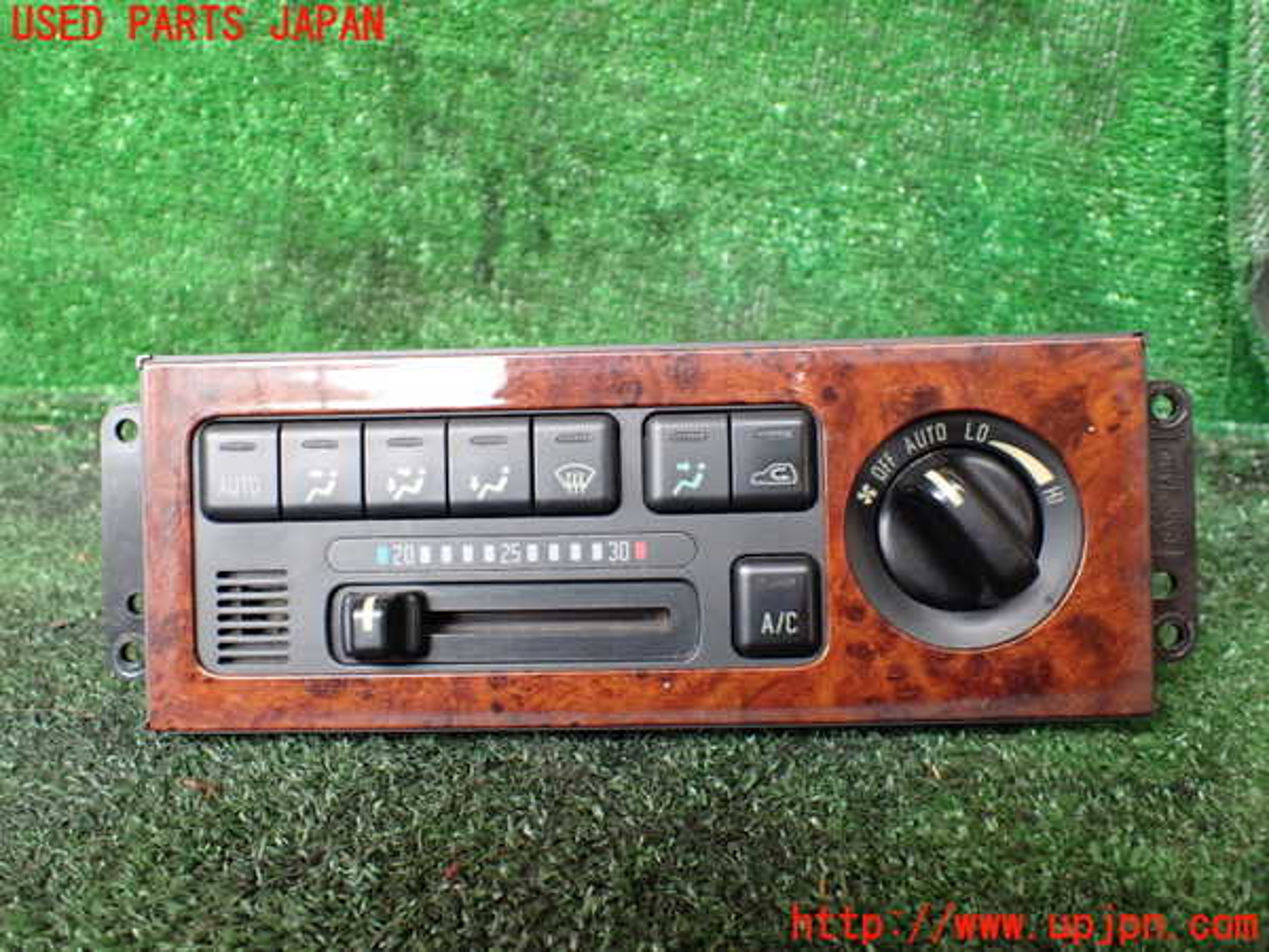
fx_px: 1100
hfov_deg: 60.0
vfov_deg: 46.8
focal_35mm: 30
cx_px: 634
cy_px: 476
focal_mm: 5.4
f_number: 2.3
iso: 800
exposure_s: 1/100
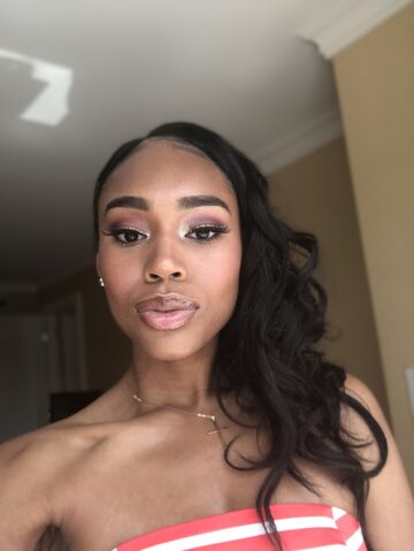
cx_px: 207
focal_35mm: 32
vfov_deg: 56.8
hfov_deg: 44.2
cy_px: 276
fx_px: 510
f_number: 2.2
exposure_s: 1/120
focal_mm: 2.87
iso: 32
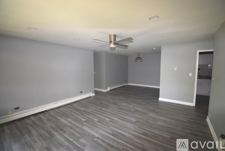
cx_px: 112
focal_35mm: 15
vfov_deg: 77.4
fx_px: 94
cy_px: 76
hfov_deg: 100.4
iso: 1100
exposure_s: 1/60
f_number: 4.5
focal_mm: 10
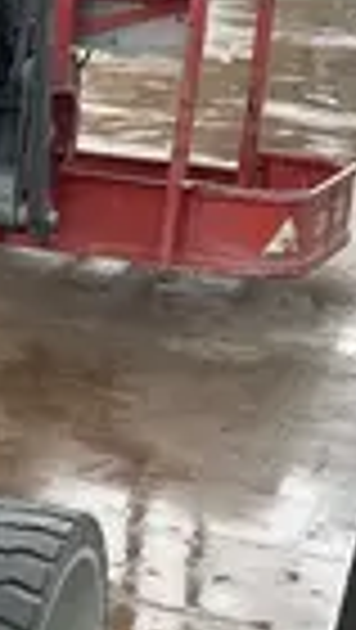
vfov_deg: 14.5
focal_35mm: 148
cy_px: 290
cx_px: -685
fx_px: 2478
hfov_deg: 7.3
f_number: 1.5
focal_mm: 5.7
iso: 50
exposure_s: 1/392
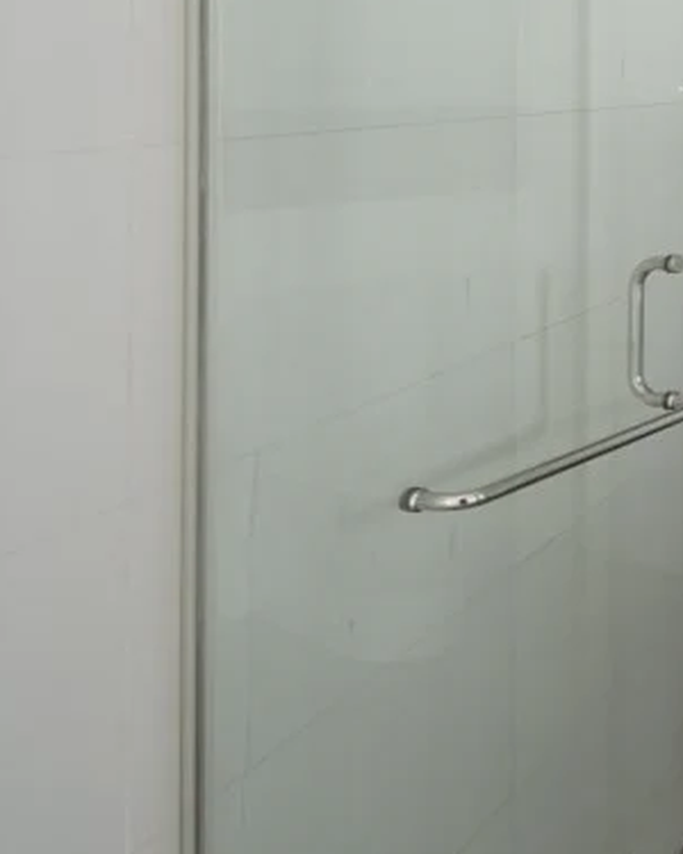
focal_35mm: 48
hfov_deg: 20.5
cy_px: 58
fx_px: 1213
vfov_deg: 36.0
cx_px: 1273
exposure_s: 1/100
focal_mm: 16
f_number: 6.3
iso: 1000
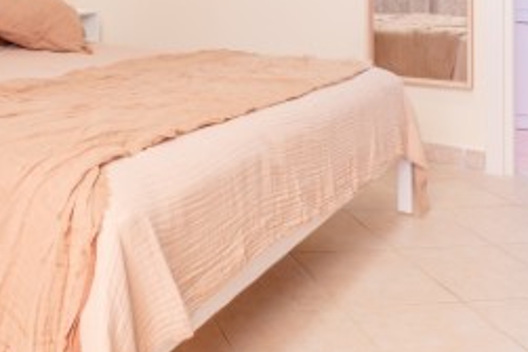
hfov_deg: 43.2
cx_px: 101
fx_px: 630
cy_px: -25
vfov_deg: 28.6
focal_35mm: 43
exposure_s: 1
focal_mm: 10
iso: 200
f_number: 13
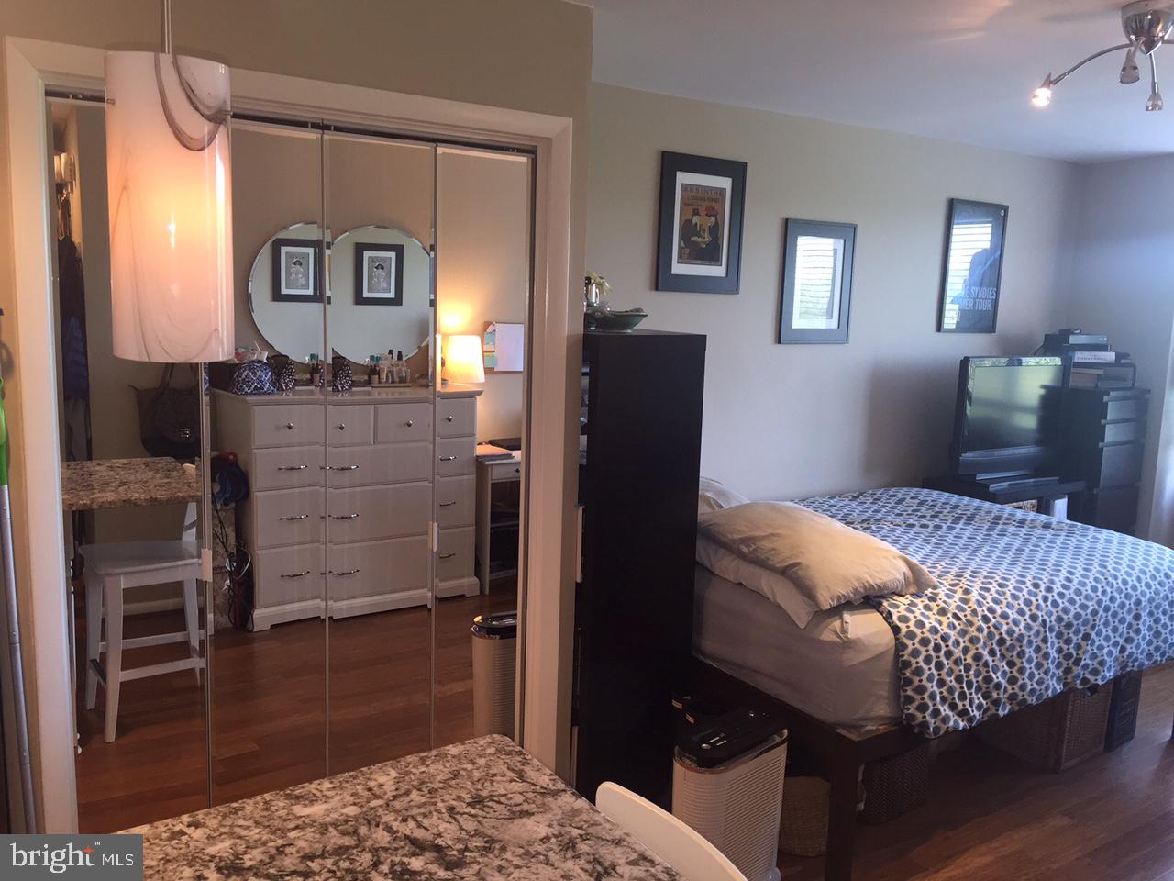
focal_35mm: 29
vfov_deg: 48.2
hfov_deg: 61.7
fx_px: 984
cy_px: 440
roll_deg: -2.6
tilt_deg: -7.8
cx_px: 587
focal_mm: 4.15
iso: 64
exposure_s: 1/30
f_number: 2.2
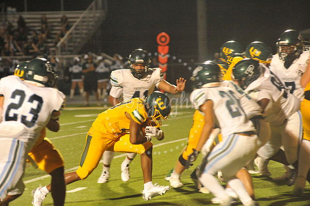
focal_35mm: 200
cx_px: 155
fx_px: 1721
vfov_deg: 6.9
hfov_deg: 10.3
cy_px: 103
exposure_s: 1/250
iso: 6400
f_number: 5
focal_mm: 200
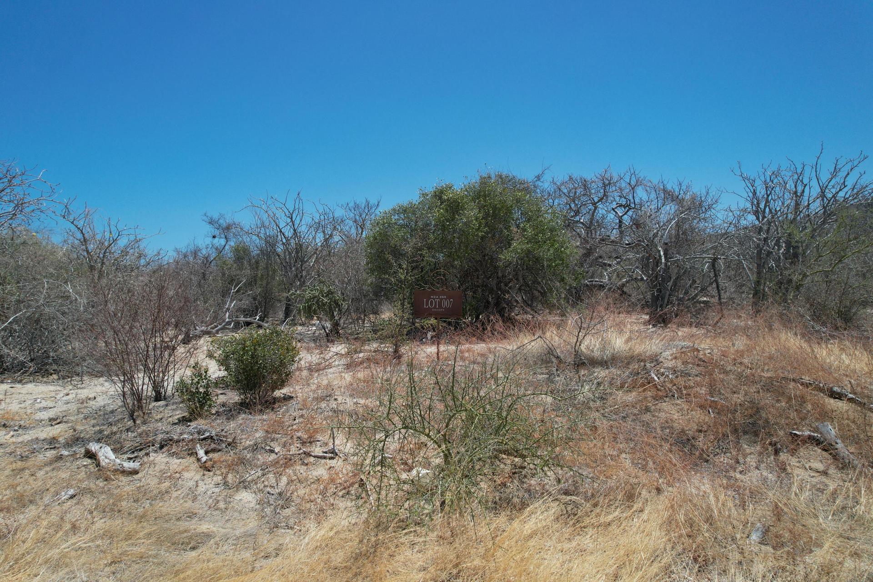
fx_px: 533
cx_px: 436
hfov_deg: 78.6
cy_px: 291
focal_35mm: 22
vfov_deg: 57.2
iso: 100
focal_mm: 8.38
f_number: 2.8
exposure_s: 1/2500
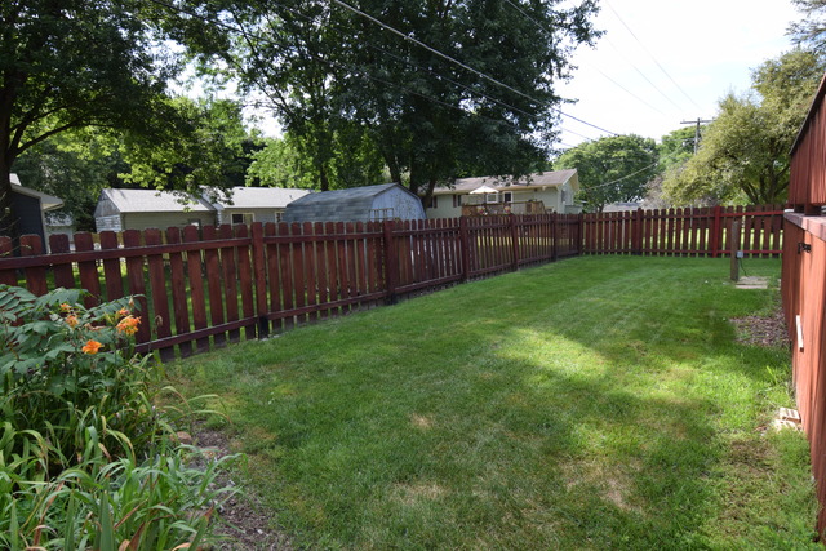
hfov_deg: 92.4
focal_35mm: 17
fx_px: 396
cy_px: 276
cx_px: 413
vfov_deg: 69.7
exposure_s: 1/250
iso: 400
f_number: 8
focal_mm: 11.5
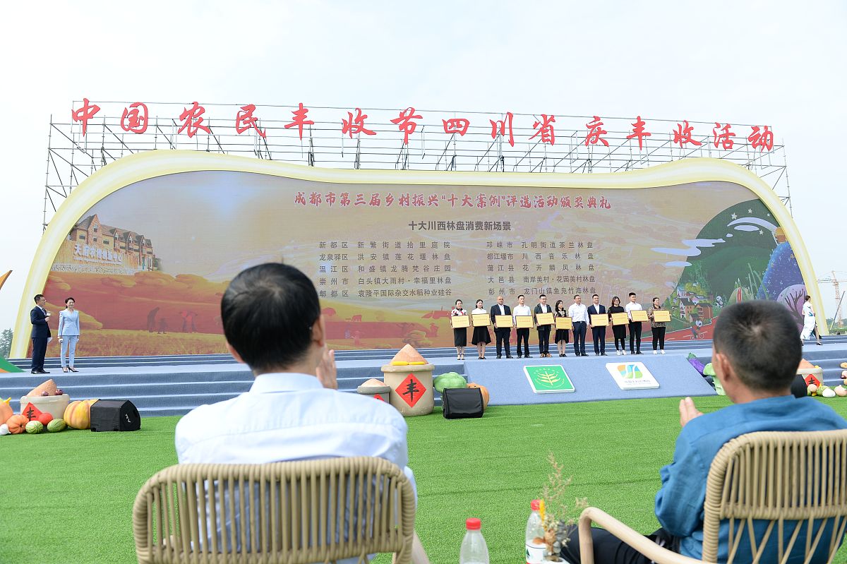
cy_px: 282
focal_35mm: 24
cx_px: 424
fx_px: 564
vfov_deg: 53.1
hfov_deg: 73.8
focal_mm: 24
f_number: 5
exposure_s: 1/320
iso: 100
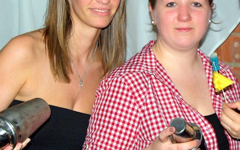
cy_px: 55
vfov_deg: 12.6
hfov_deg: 19.9
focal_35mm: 104
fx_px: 681
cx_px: 168
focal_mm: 30
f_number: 4.5
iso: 100
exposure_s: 1/180
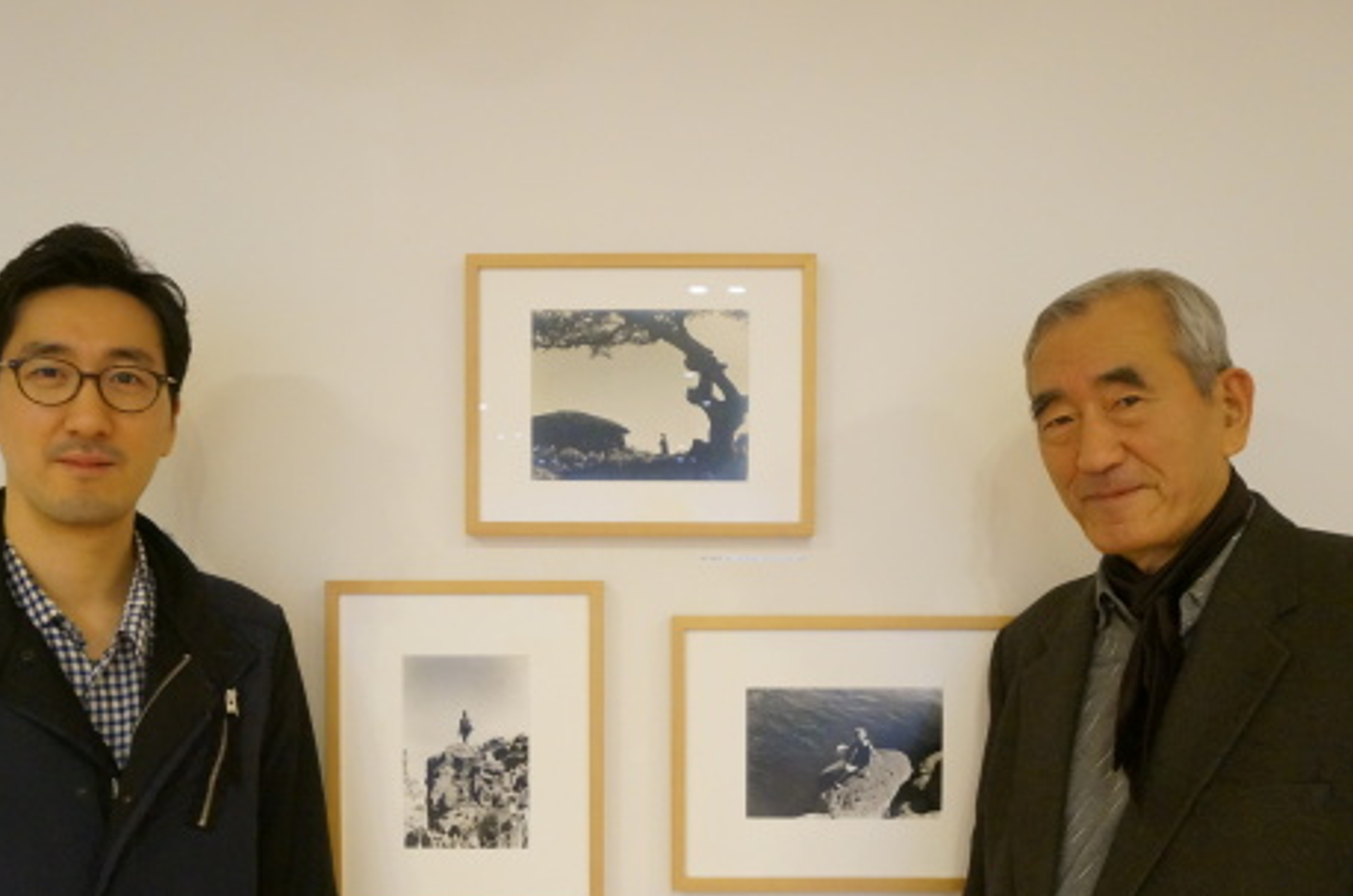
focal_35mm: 34
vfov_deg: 38.1
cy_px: 626
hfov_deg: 55.9
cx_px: 643
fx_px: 1275
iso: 3200
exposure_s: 1/125
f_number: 3.5
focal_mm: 16
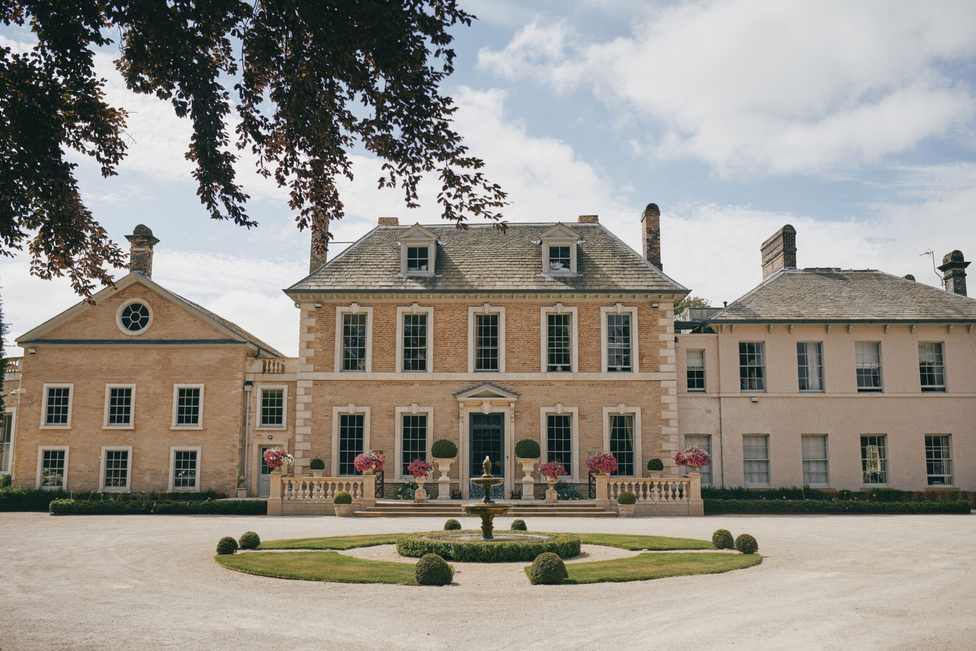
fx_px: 949
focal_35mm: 35
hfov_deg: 54.4
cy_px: 326
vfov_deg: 37.9
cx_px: 488
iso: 220
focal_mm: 35
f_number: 3.5
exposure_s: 1/5000
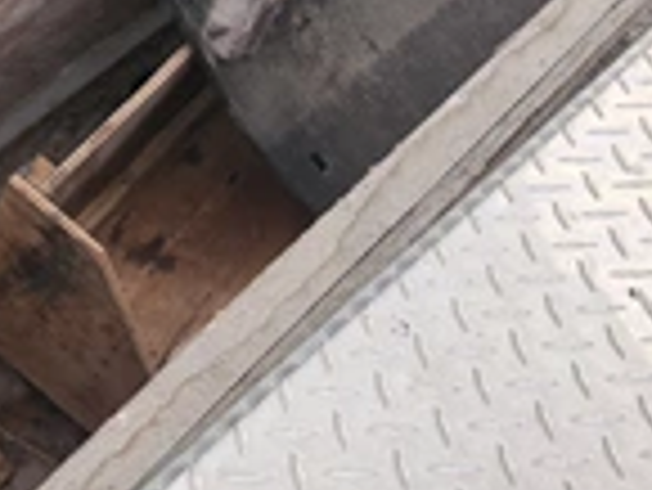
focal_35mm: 66
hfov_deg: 27.0
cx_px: -58
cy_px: 157
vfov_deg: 22.2
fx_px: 1244
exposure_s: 1/715
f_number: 1.78
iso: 80
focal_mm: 6.76
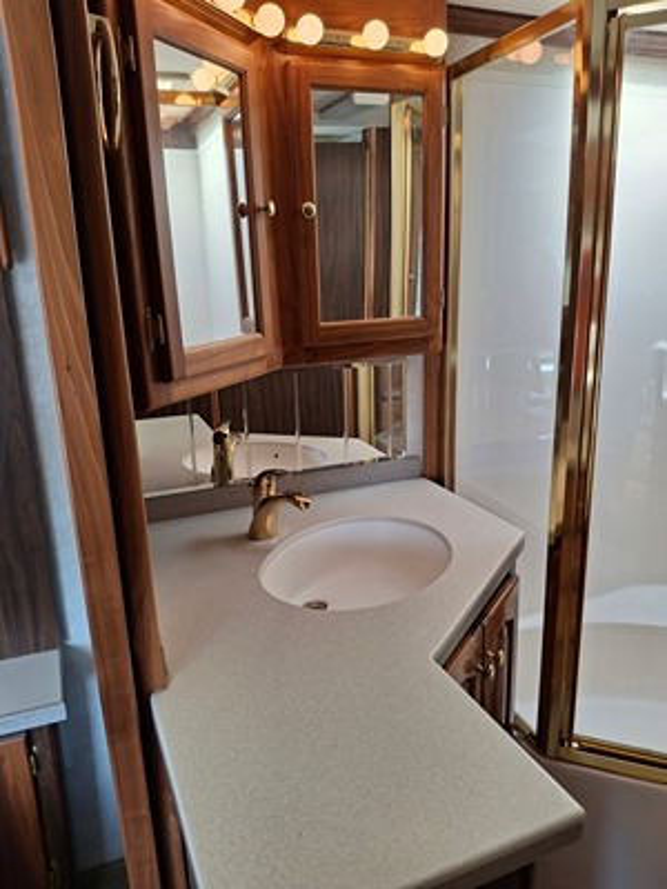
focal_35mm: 25
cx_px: 334
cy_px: 444
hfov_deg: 54.9
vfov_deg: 69.4
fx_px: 642
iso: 40
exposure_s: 1/120
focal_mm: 4.69
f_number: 1.8
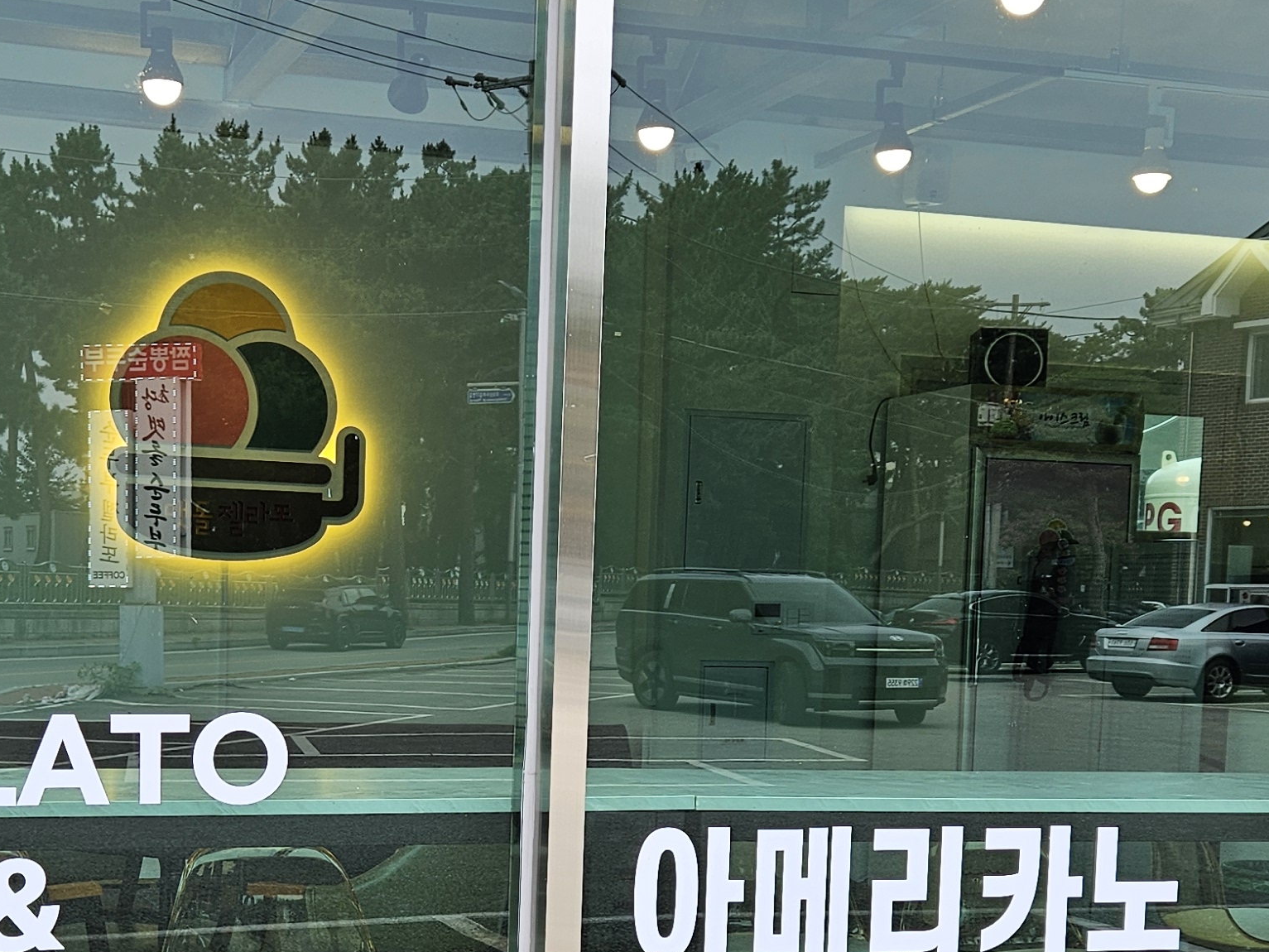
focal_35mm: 60
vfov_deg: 24.1
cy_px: 749
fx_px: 2200
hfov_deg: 32.1
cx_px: 519
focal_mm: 5.4
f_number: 1.8
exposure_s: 1/239
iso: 25
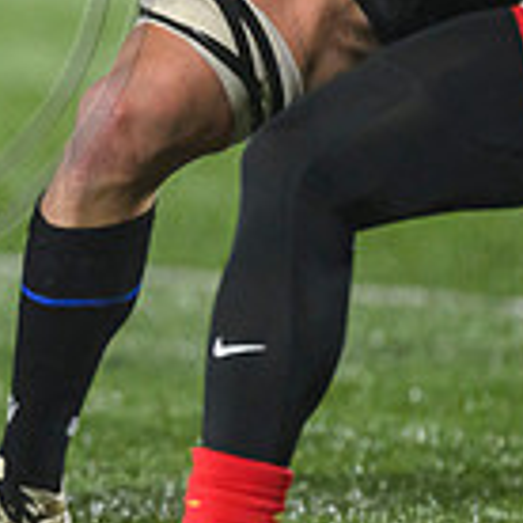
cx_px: -519
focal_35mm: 1769
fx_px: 30238
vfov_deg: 1.0
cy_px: -46
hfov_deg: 1.0
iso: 4000
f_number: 3.2
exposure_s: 1/2000
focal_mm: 400
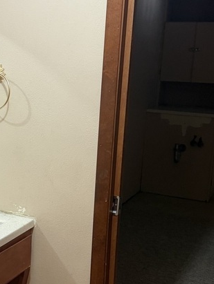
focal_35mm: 63
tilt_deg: -13.0
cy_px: 174
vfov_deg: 30.6
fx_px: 518
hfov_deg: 23.0
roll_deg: -2.1
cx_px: 39
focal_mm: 6.76
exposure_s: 1/60
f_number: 1.78
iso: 400
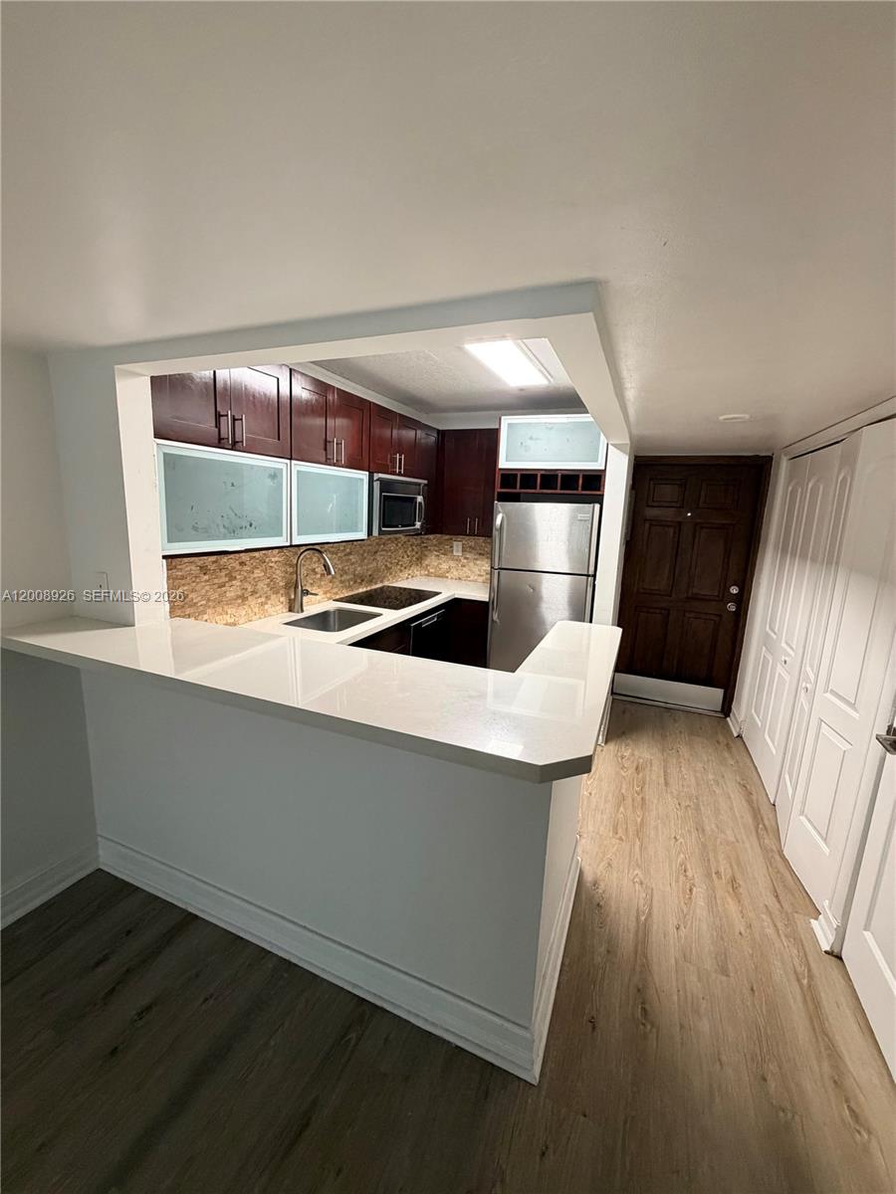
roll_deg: -1.7
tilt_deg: -9.0
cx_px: 448
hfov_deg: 85.7
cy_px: 597
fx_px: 483
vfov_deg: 102.1
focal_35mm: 14
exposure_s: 1/60
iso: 250
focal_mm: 2.22
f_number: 2.2
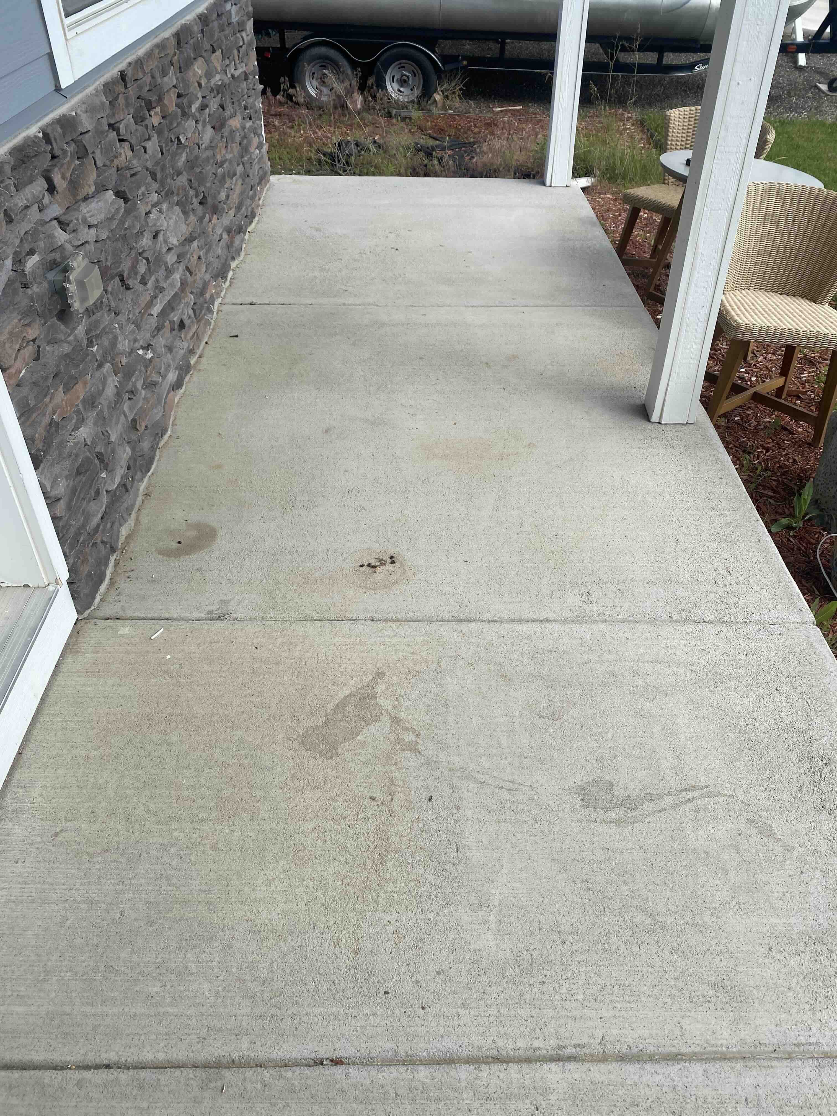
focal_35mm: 26
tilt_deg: -36.5
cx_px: 418
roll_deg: +0.0
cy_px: 558
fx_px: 838
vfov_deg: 67.3
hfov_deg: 53.1
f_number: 1.8
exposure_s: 1/1754
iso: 32
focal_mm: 4.25
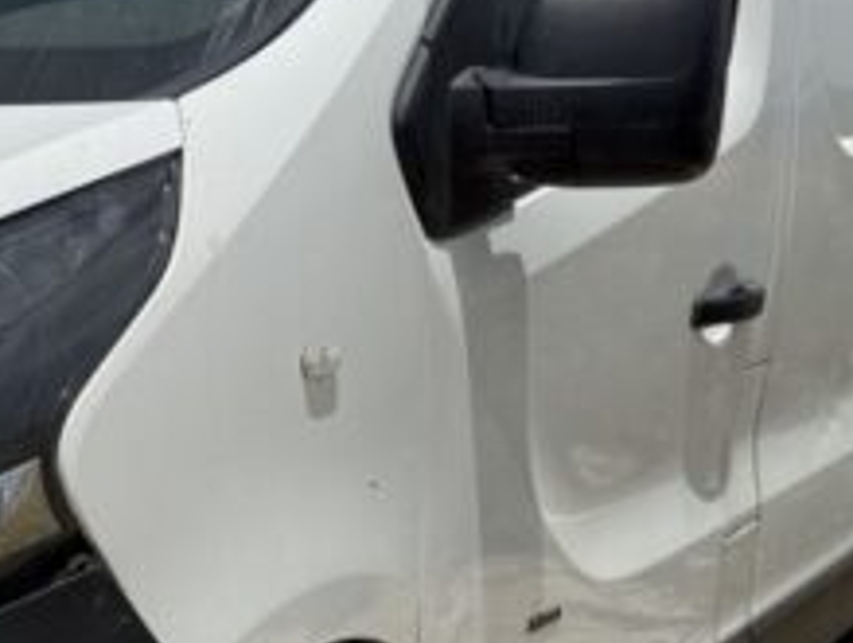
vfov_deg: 17.4
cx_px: -74
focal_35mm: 84
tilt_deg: -9.9
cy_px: 534
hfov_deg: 22.0
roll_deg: -0.5
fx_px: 2073
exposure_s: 1/10309
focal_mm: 6.76
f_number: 1.78
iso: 80
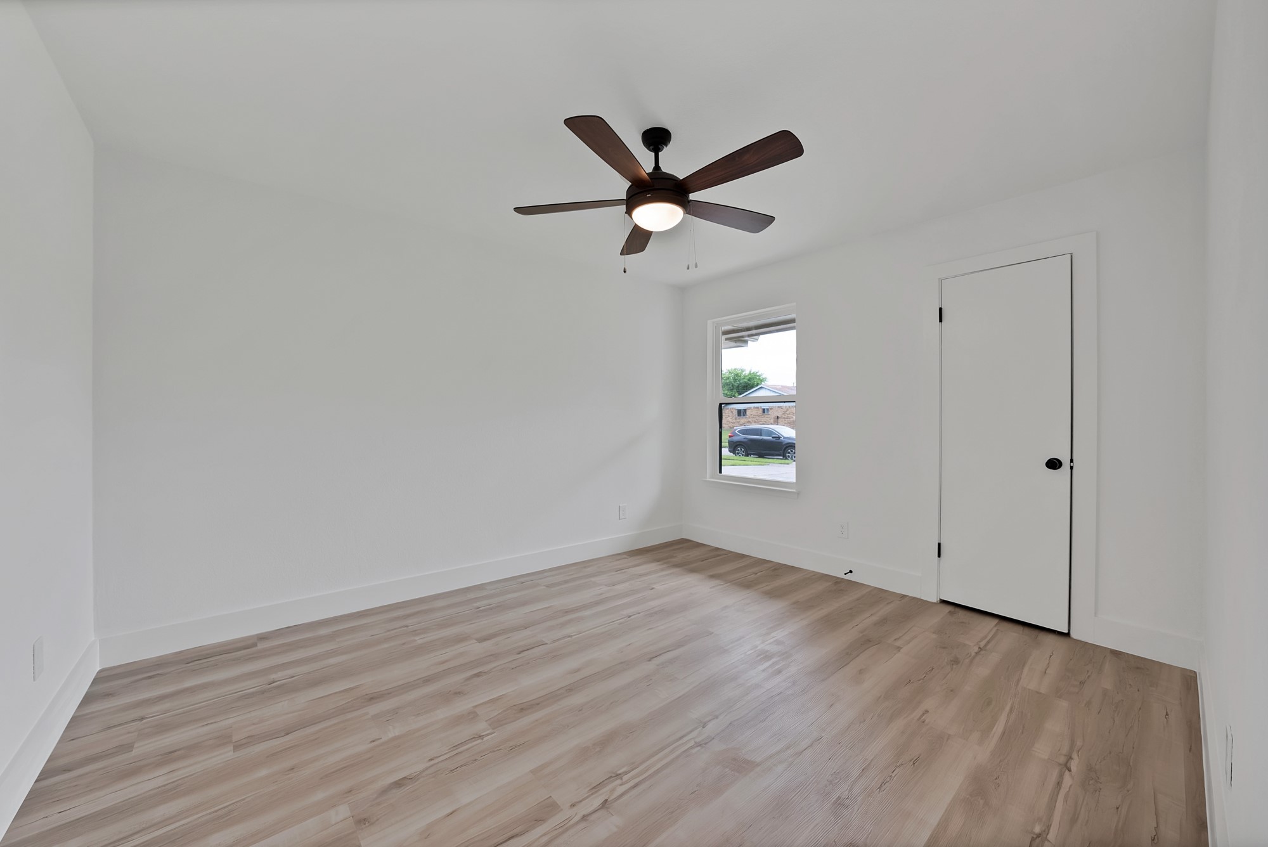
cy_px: 424
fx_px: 423
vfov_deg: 90.1
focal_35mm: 12
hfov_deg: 112.6
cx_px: 634
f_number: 9
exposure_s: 1/13
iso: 640
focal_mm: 12
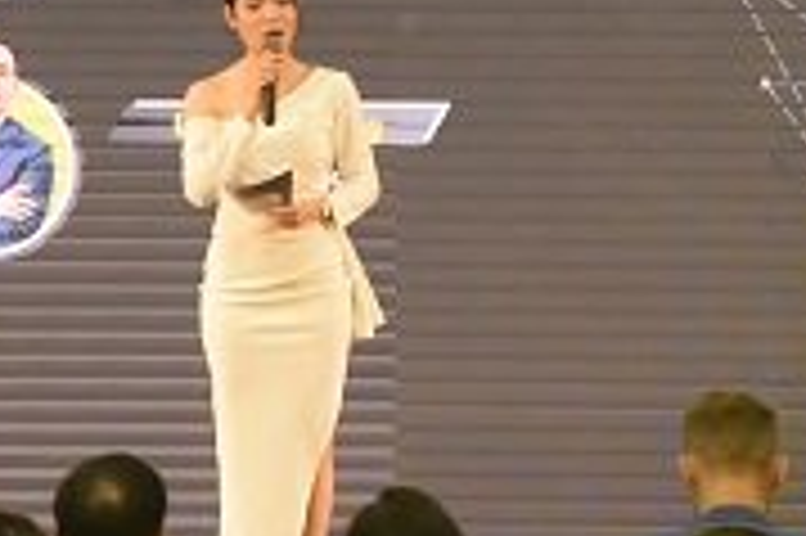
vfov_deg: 3.5
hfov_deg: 5.3
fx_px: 8768
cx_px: 243
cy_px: -36
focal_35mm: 392
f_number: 4
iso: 2000
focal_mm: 70
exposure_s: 1/160
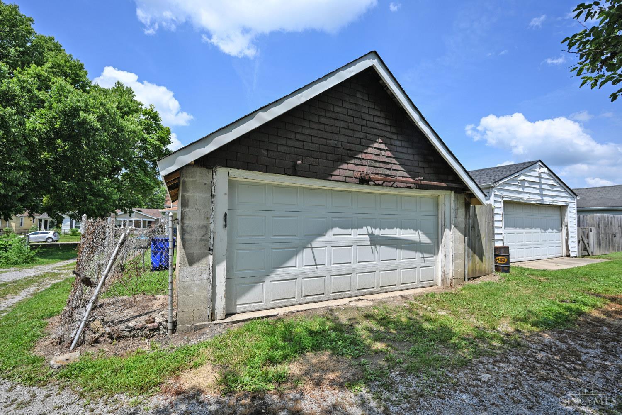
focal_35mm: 16
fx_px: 276
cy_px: 208
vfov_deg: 73.7
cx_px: 311
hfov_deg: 96.7
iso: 100
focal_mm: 16
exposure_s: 1/320
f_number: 7.1
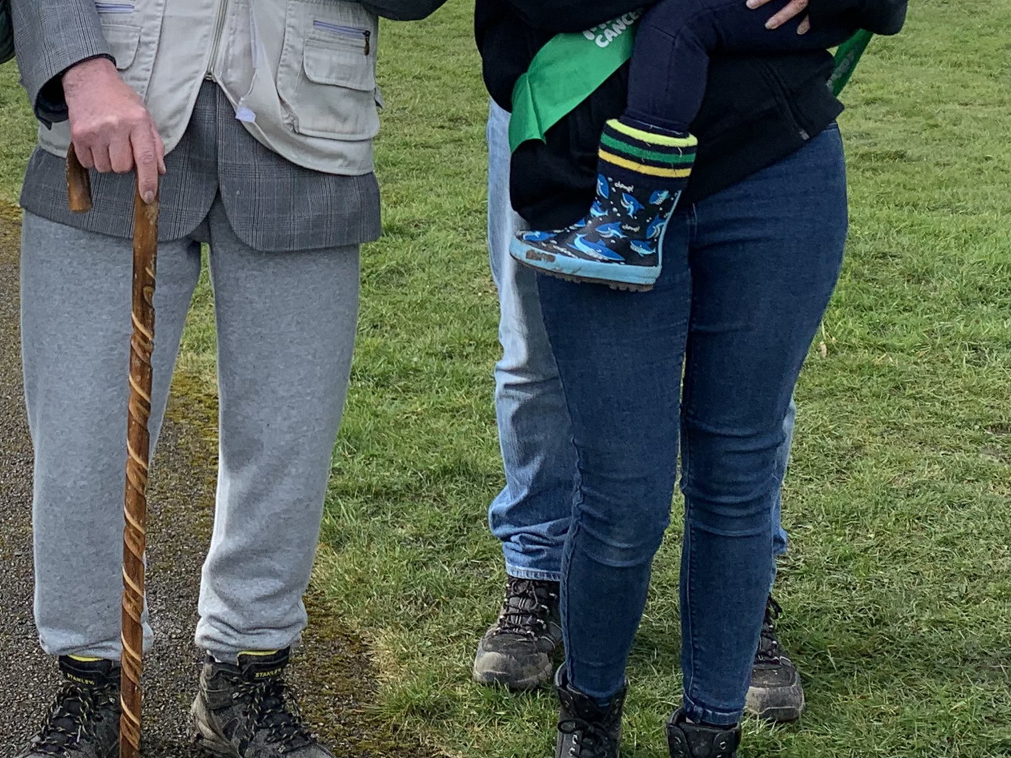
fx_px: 2015
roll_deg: +1.1
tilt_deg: -3.8
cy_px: -19
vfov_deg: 20.5
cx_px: 250
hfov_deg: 27.8
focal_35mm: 69
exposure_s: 1/1992
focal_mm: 4.25
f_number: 1.8
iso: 25
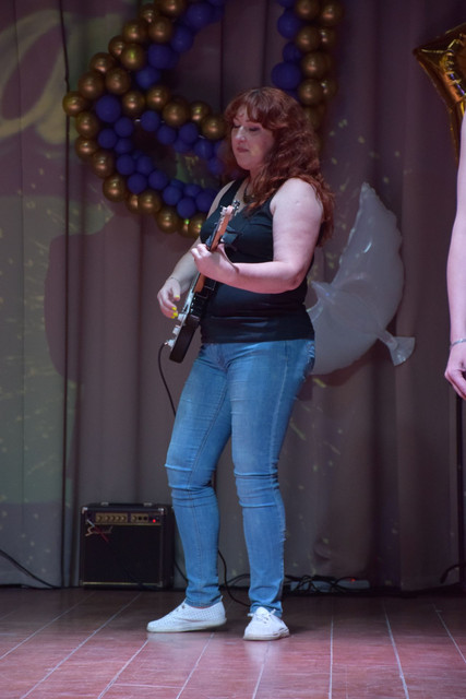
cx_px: 233
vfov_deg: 13.7
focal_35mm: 150
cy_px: 350
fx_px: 2911
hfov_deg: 9.2
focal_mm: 100
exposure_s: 1/125
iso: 800
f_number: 5.6
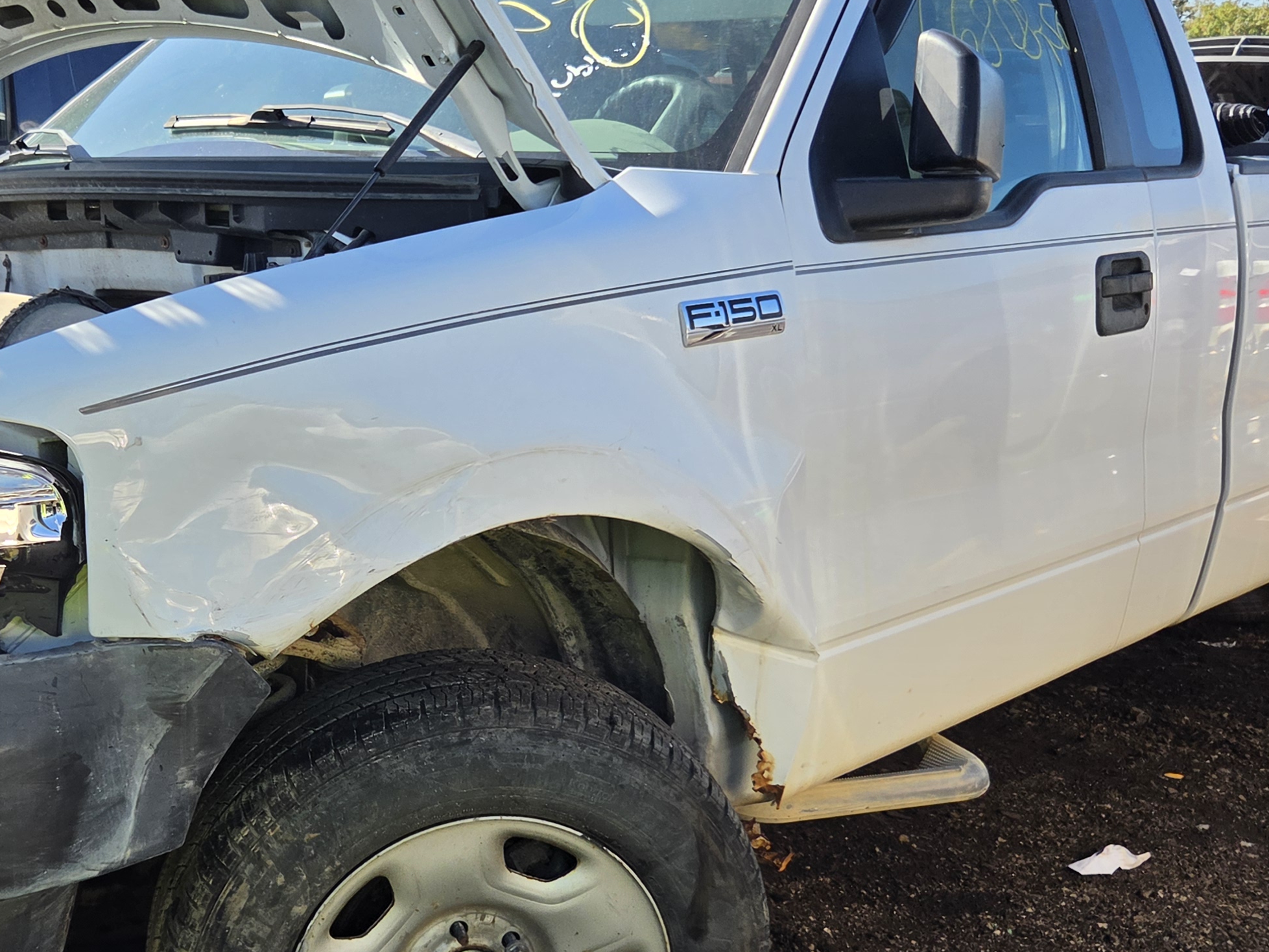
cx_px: 401
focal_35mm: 47
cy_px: 579
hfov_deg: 39.8
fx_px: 1723
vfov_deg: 30.8
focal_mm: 5.4
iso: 80
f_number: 1.8
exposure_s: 1/2866
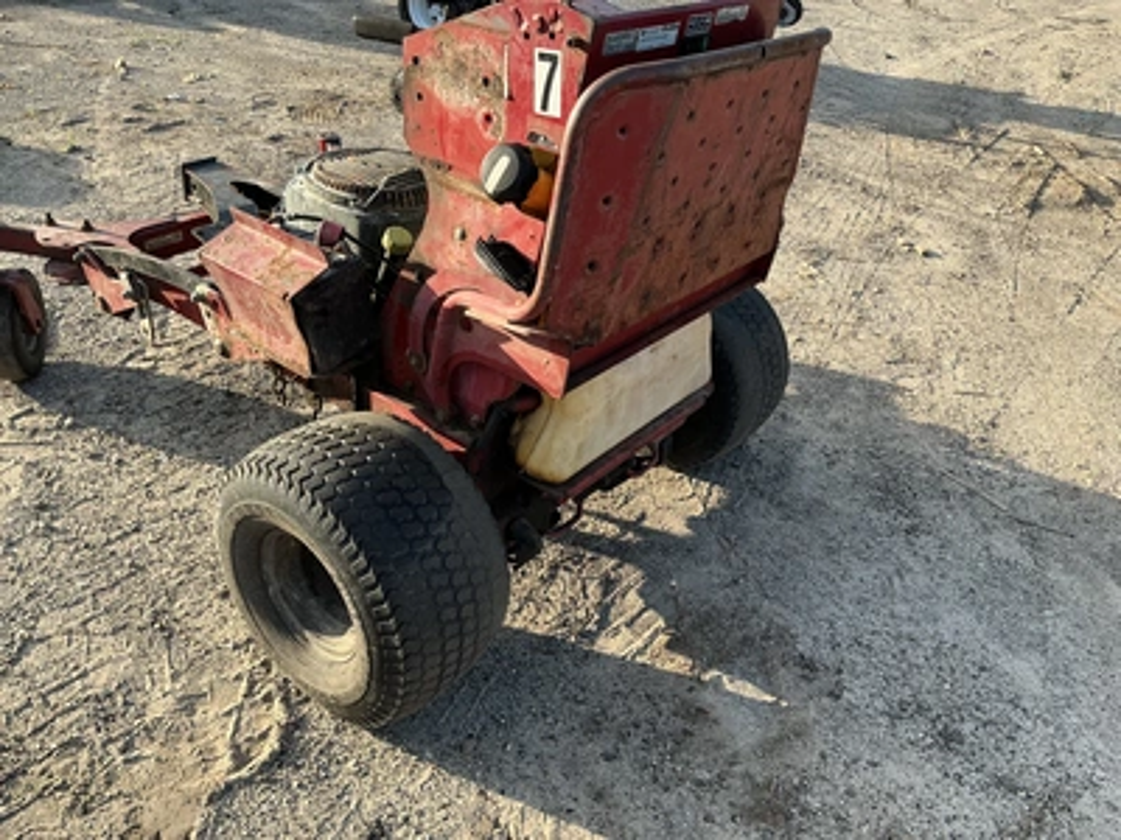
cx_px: 560
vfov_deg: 49.7
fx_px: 907
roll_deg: -5.6
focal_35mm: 28
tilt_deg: -34.2
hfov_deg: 63.4
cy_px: 420
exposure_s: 1/372
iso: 25
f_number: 1.8
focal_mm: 3
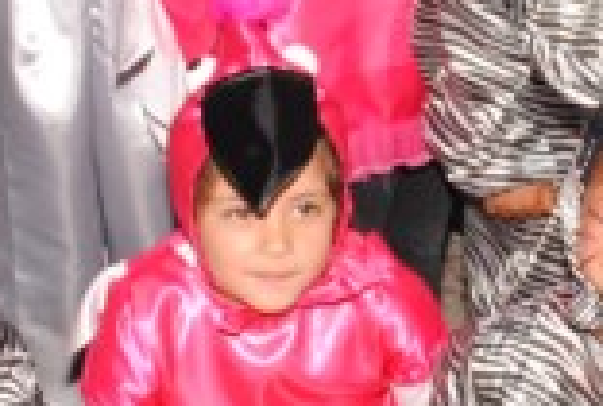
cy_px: 128
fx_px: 2268
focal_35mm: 135
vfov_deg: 10.2
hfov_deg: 15.1
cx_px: 448
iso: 400
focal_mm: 22
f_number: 5.6
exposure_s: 1/50
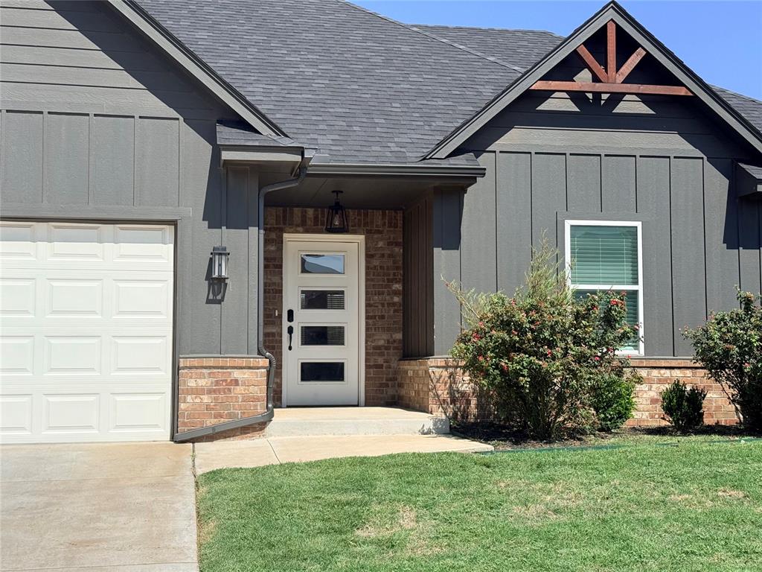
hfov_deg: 39.7
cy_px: 286
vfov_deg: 30.3
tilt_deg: +6.2
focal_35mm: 48
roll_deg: +0.2
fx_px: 1057
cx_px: 381
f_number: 1.78
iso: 64
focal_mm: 6.76
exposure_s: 1/6024
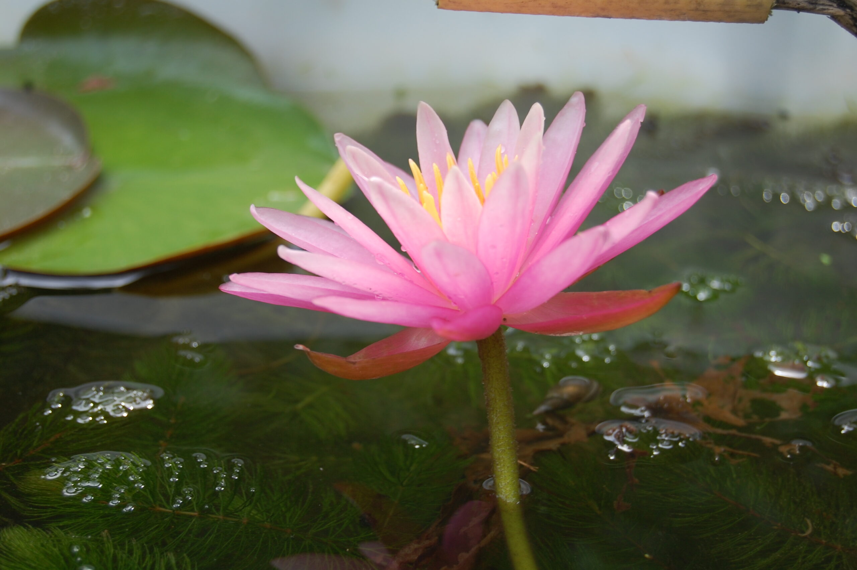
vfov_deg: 16.5
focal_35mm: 82
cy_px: 285
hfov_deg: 24.6
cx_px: 428
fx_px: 1962
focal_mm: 55
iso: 200
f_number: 6.3
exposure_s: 1/160
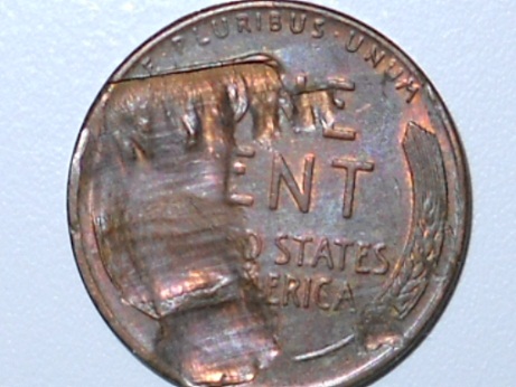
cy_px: 194
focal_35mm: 41
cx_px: 258
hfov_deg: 45.8
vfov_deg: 35.2
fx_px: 611
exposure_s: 1/30
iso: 64
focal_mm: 6.72
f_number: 5.5
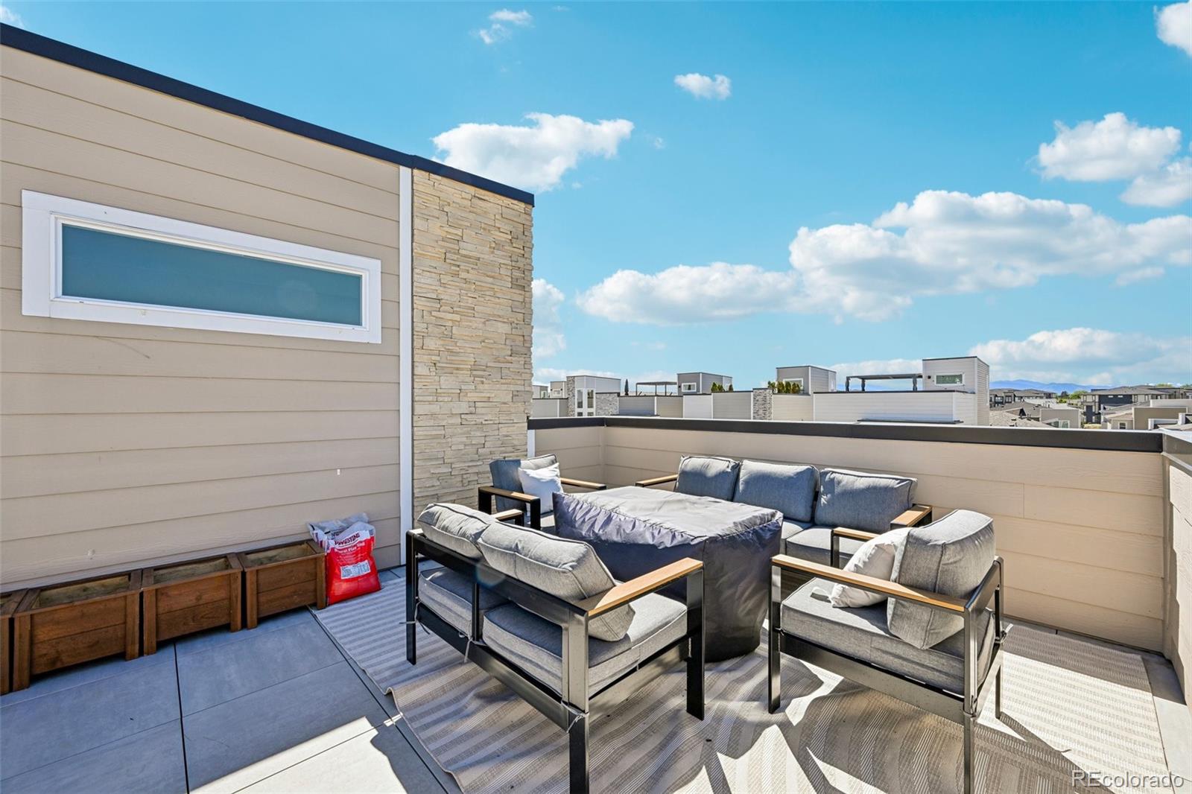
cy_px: 397
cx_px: 596
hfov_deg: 104.3
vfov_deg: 81.2
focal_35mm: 14
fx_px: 463
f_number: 11
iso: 64
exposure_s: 1/80
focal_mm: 14
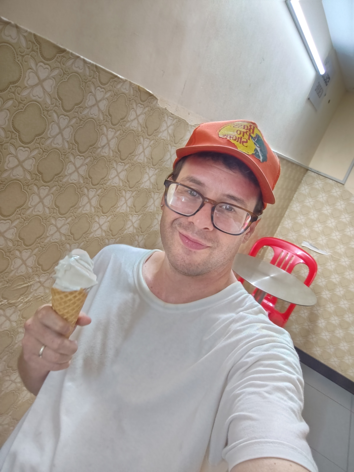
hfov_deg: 53.1
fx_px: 355
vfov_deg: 67.3
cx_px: 177
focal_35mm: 26
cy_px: 236
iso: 737
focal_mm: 2.77
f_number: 2
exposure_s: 1/20
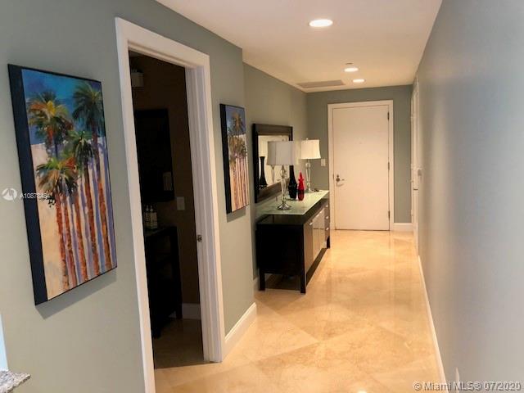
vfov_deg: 49.7
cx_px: 262
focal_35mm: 28
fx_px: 424
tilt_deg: -7.0
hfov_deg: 63.4
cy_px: 196
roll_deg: +2.1
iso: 50
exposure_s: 1/15
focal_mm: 4
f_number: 1.8
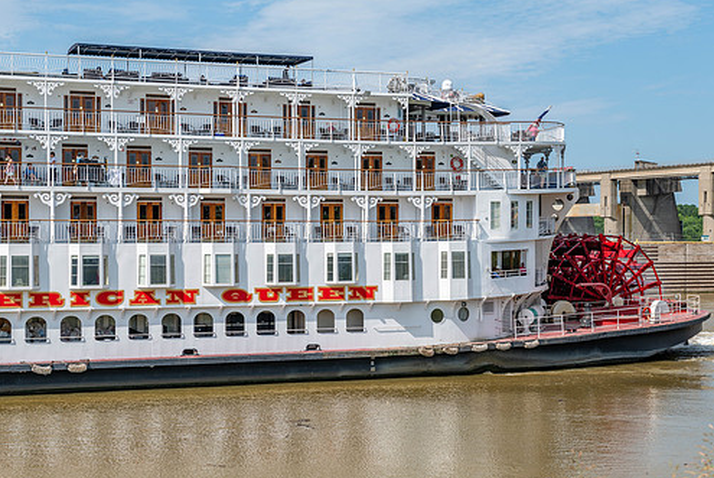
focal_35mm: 65
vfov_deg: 21.0
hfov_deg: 30.9
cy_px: 246
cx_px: 381
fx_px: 1290
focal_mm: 55
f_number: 8
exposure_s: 1/160
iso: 64
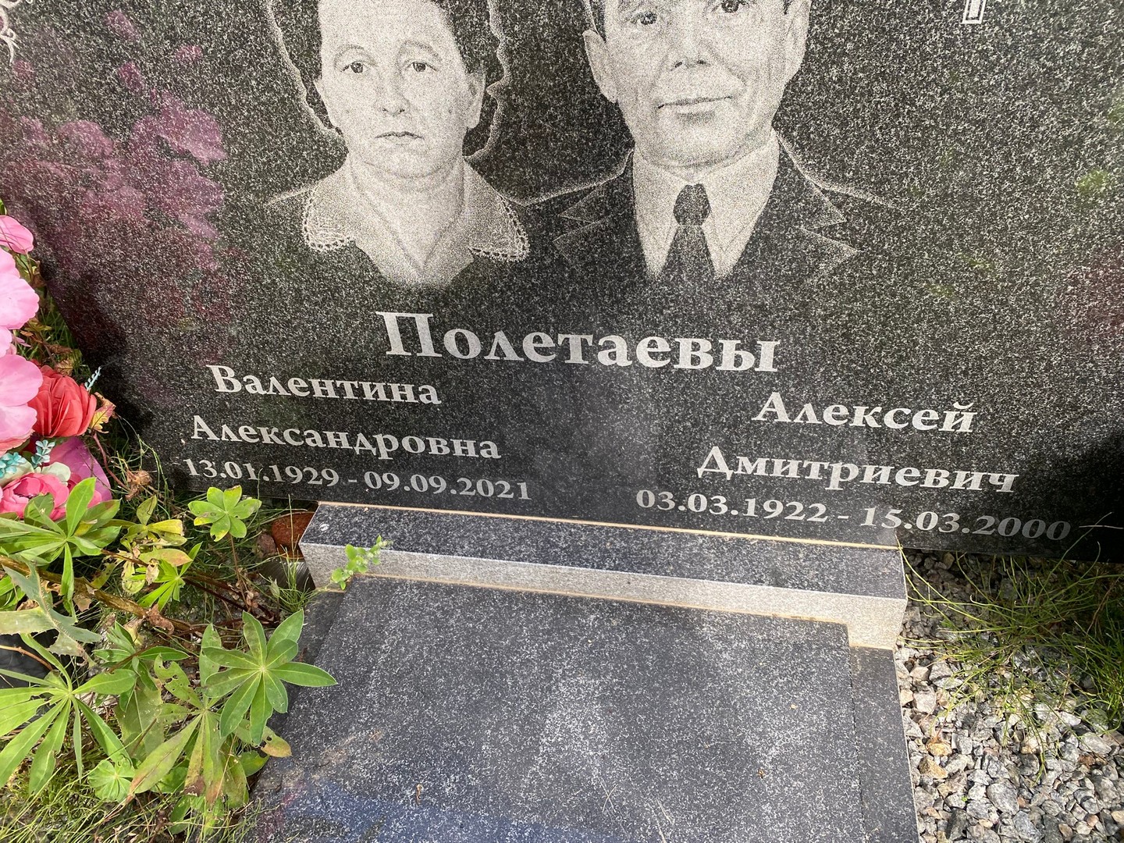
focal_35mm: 26
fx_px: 844
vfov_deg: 53.1
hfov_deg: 67.3
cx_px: 562
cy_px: 422
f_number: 1.8
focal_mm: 4.25
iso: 32
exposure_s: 1/864
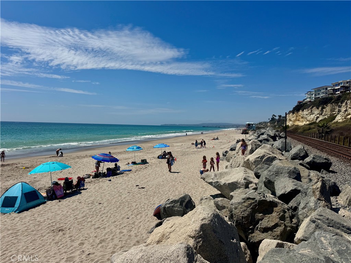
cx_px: 176
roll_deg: -1.4
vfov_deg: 56.8
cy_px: 132
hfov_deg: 71.6
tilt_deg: -2.0
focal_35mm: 24
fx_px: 243
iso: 80
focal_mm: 6.76
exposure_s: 1/12346
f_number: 1.78
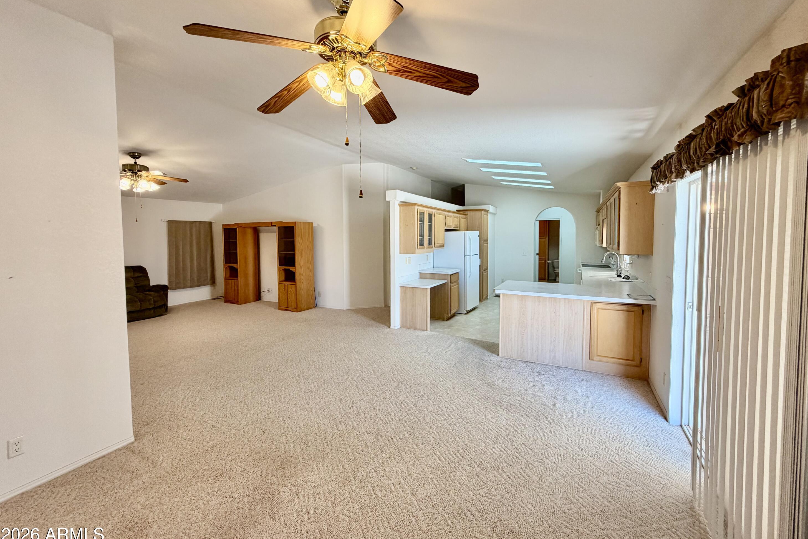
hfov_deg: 100.4
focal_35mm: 15
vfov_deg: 77.2
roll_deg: +1.7
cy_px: 251
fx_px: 337
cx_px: 416
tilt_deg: -1.6
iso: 125
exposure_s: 1/120
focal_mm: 2.22
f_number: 2.2
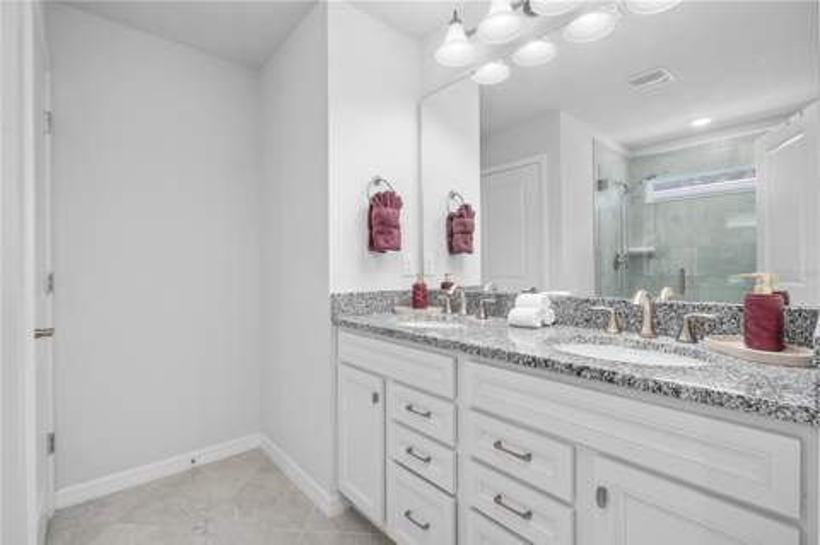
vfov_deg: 77.2
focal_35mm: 15
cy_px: 272
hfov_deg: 100.4
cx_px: 410
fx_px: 341
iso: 100
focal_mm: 10
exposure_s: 1/1.67
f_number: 7.1
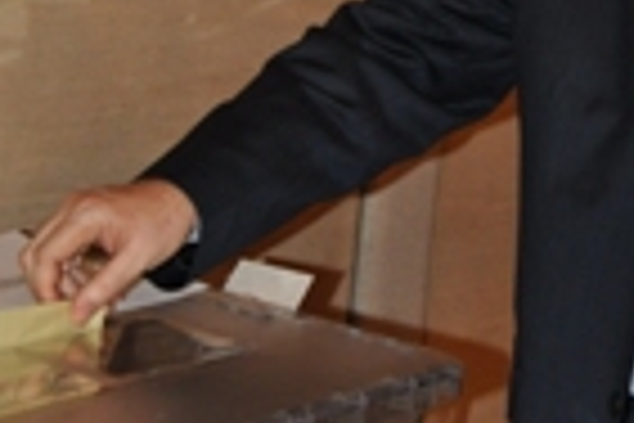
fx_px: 2008
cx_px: 598
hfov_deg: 17.6
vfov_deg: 11.8
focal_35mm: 114
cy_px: -94
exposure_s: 1/60
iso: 800
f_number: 4
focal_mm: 24
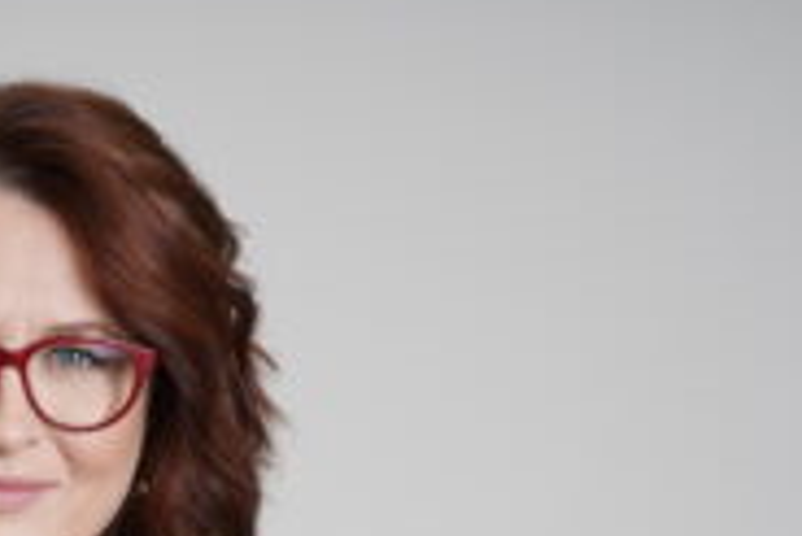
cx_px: -78
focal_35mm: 122
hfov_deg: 16.3
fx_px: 2720
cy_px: 621
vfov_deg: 11.1
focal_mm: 50
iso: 125
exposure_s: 1/125
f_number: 2.5
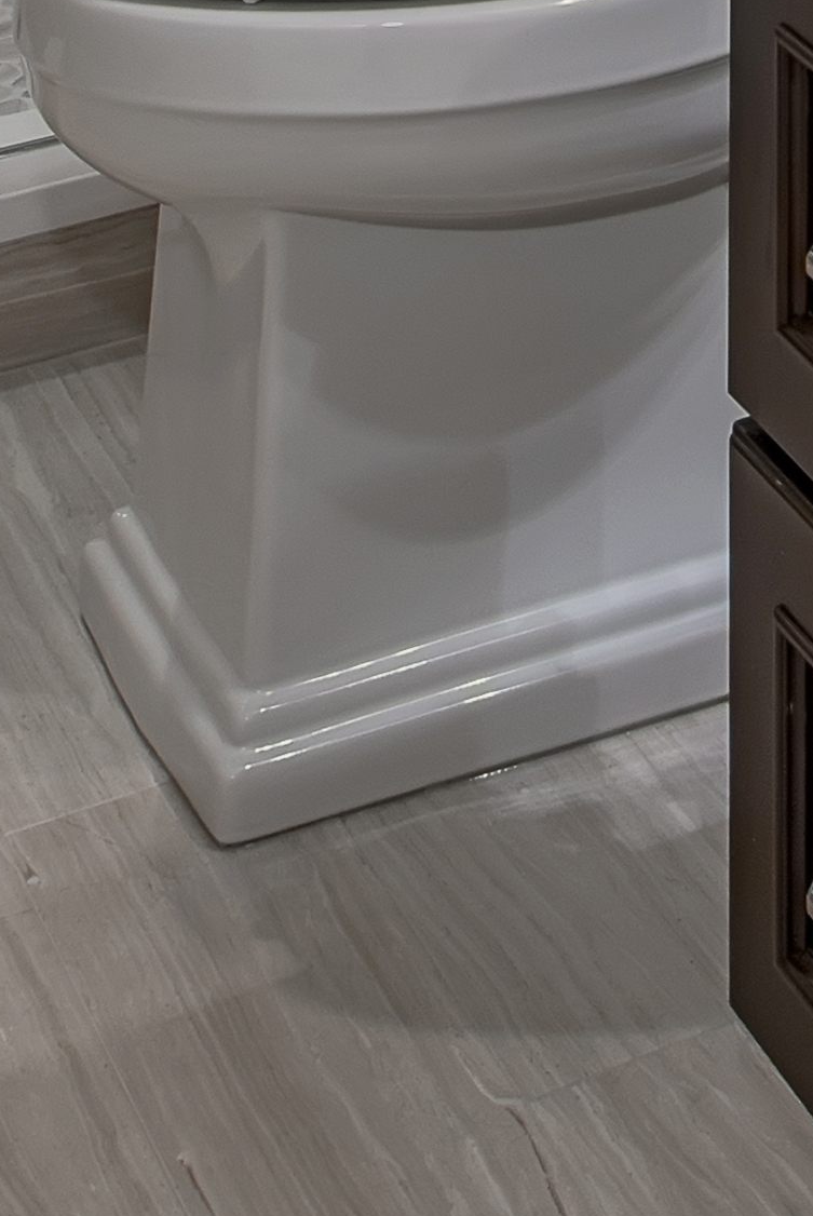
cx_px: 949
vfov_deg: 16.5
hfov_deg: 13.9
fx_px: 3245
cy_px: -1177
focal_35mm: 96
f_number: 6.7
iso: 200
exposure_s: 1/60
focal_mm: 12
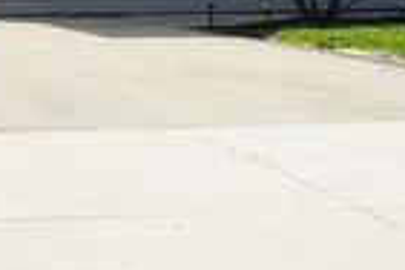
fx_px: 2992
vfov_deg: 5.1
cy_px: -157
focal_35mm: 266
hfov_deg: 7.7
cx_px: 172
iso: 100
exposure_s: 1/400
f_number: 5.6
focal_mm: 50
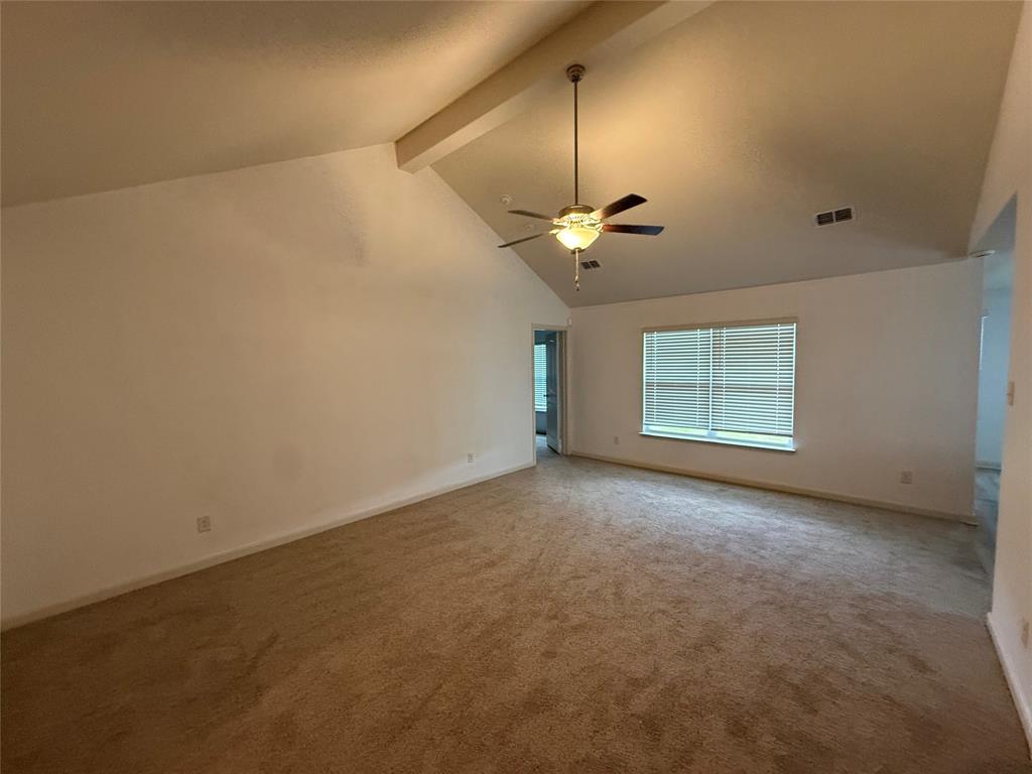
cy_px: 387
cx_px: 516
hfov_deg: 102.1
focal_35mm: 14
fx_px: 417
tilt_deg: -2.4
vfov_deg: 85.7
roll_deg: +1.3
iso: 320
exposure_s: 1/60
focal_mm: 2.22
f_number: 2.2
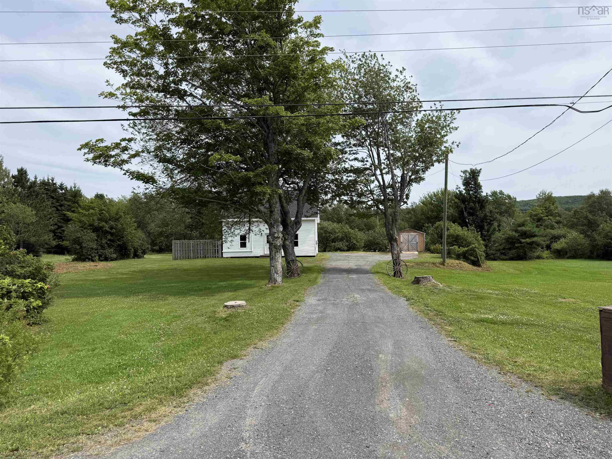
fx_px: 424
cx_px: 306
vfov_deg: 56.8
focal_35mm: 24
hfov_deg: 71.6
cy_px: 230
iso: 80
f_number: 1.78
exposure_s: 1/4975
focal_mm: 6.76
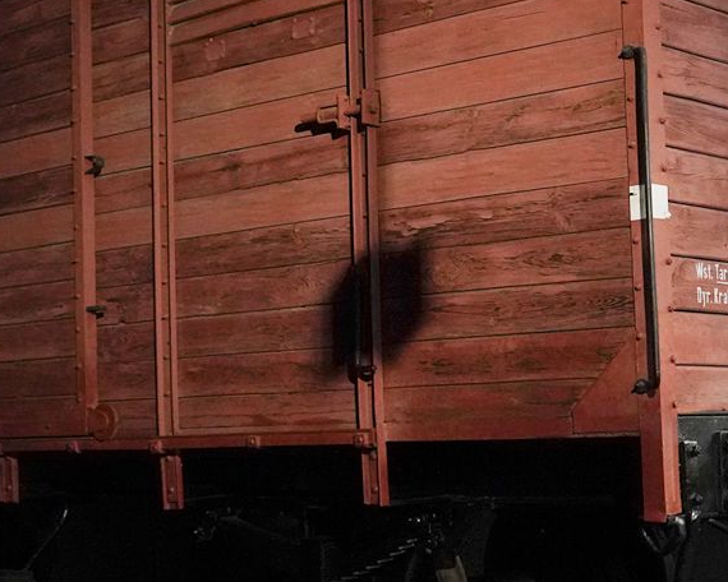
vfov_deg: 19.4
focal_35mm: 79
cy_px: 306
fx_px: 1702
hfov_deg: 24.1
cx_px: 300
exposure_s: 1/80
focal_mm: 24
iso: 6400
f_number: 2.8
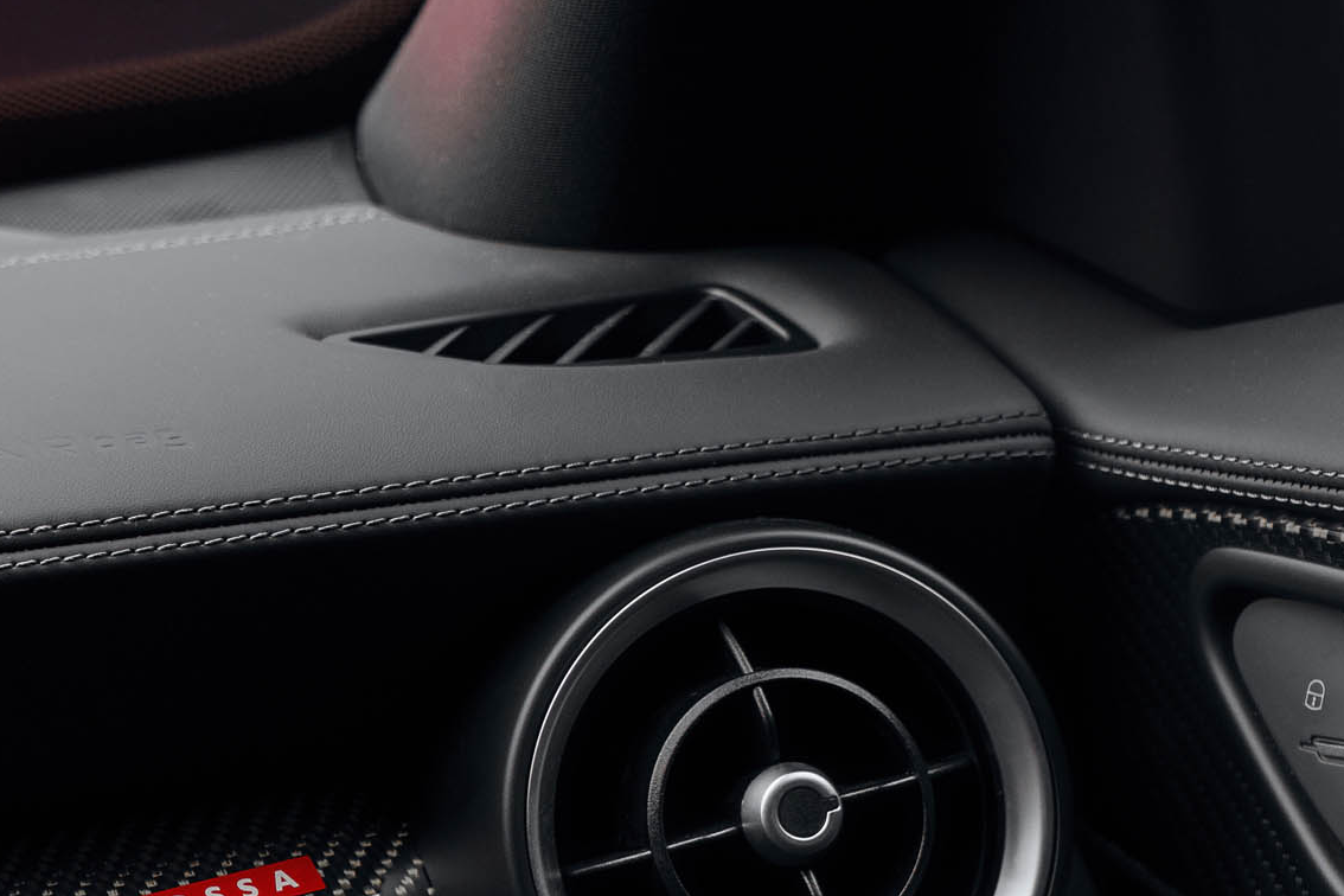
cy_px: 964
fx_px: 5280
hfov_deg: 14.0
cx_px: -344
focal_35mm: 141
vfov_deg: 9.6
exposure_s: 1/15
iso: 400
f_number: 5
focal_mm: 49.5
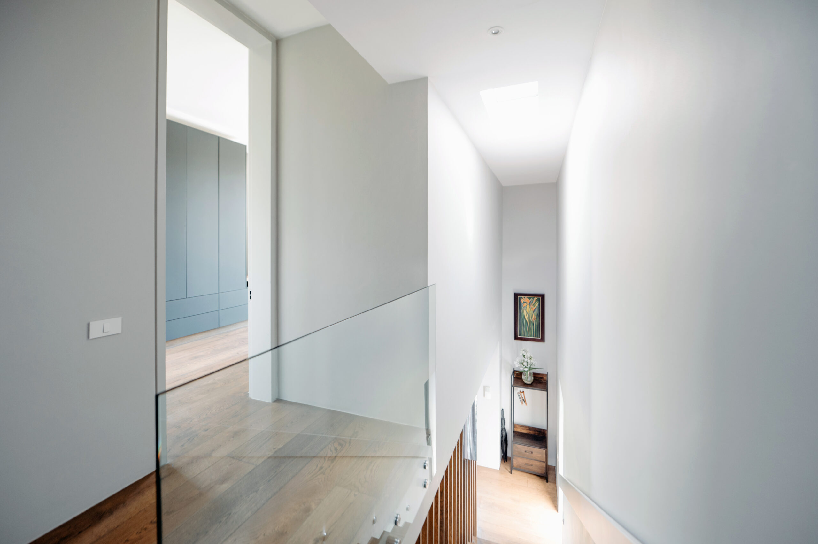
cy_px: 272
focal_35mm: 14
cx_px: 409
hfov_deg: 104.3
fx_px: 318
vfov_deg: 81.1
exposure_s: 1/50
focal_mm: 14
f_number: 2.8
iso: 800
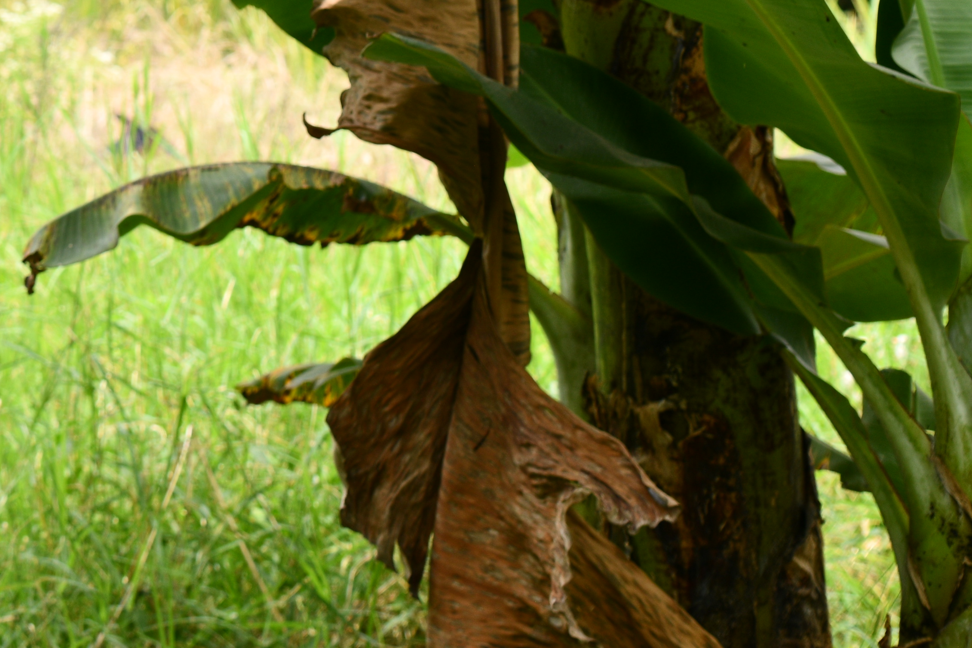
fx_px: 3402
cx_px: -317
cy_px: -224
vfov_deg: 10.6
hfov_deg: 15.4
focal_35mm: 126
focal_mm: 46
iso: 125
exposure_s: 1/125
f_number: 5.6
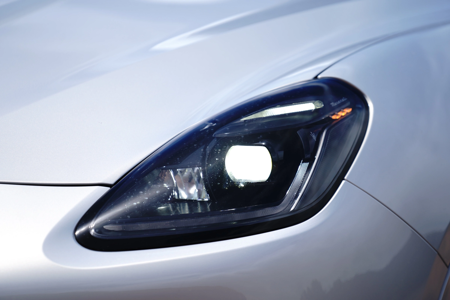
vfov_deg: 6.9
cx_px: 225
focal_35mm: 200
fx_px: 2500
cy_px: 150
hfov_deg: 10.3
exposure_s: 1/1250
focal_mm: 200
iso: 100
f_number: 4
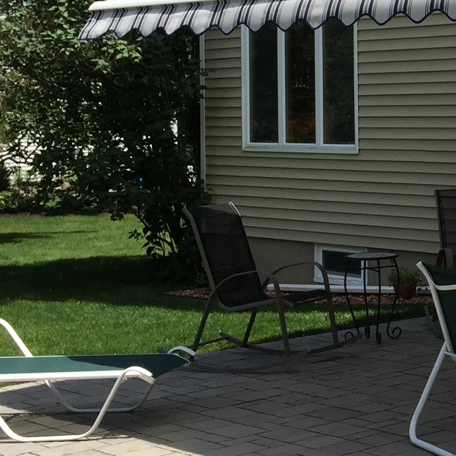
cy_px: 118
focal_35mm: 93
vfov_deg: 18.6
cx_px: 720
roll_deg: -0.4
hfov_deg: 16.7
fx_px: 1386
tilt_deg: +0.5
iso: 32
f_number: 2.2
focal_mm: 4.15
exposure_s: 1/1721
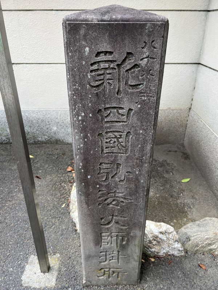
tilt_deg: -27.8
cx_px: 109
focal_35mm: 26
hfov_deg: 53.1
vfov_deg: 67.3
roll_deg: +0.7
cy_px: 145
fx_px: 218
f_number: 1.5
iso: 50
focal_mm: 5.7
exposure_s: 1/552
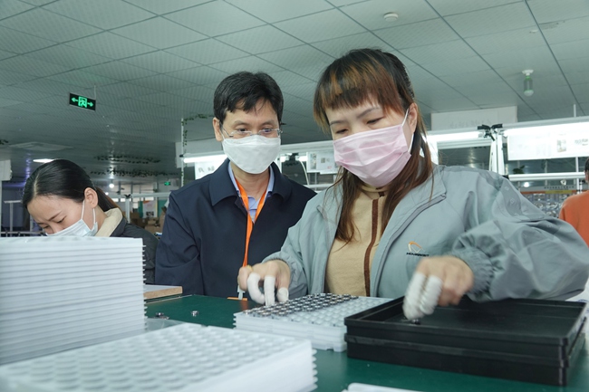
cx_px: 294
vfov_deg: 42.3
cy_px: 196
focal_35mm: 31
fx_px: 507
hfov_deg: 60.3
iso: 200
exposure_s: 1/40
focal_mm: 11.51
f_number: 2.8
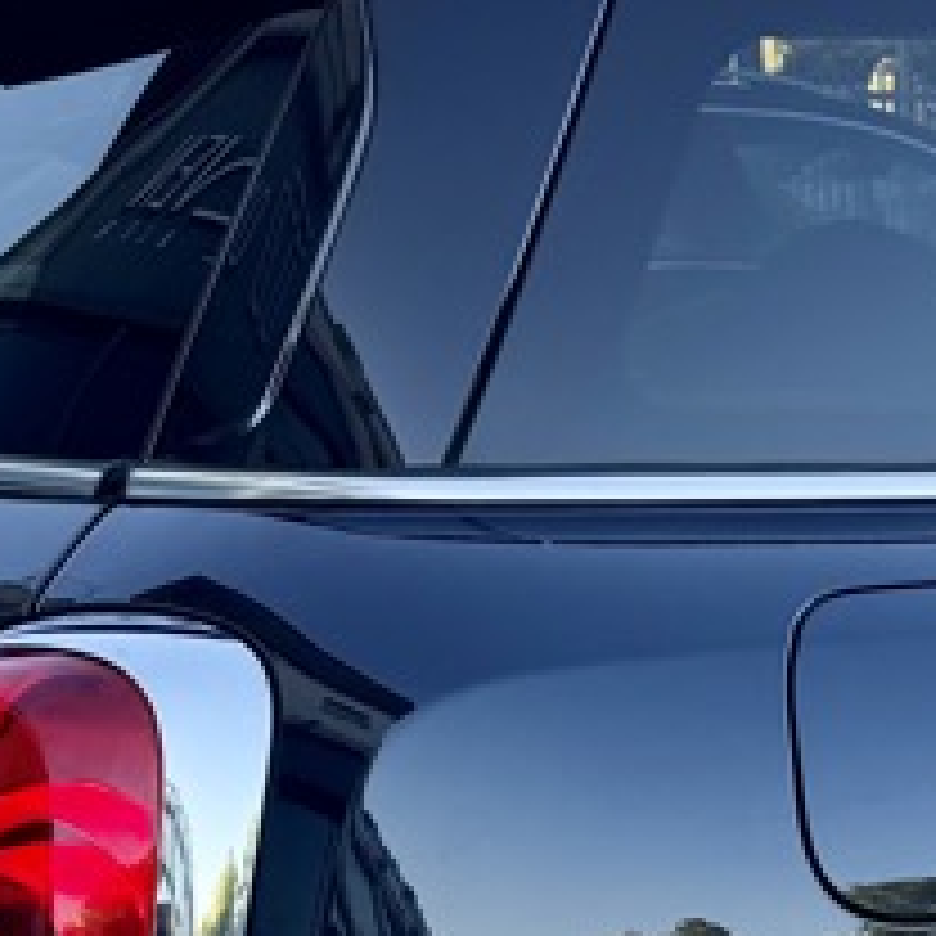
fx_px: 3640
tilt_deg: -9.6
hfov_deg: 13.7
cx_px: 1462
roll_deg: +1.9
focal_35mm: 119
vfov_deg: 14.6
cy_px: 729
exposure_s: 1/402
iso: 80
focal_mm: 6.76
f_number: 1.78
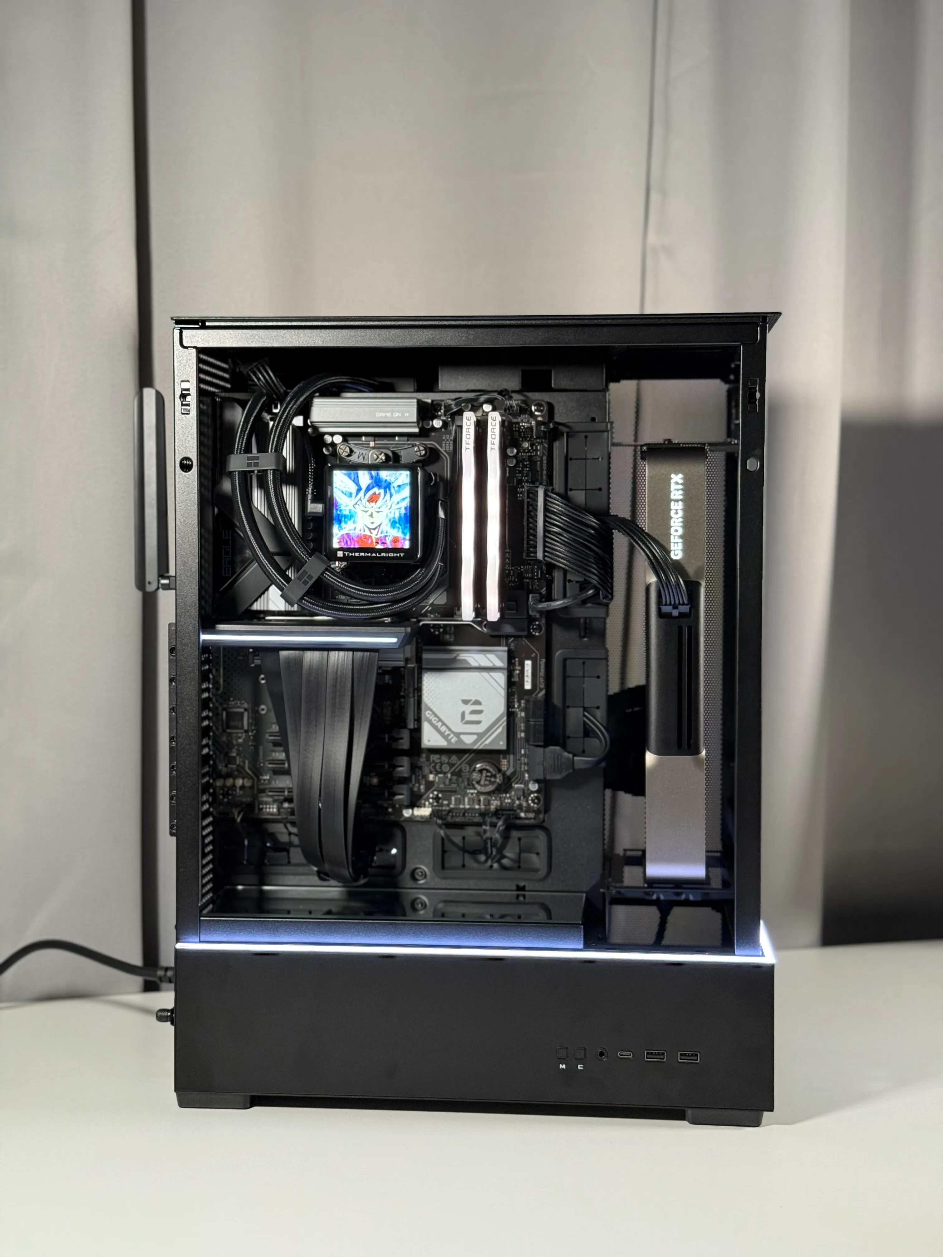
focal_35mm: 48
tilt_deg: -2.4
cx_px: 472
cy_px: 628
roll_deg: -1.0
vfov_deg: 39.7
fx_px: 1743
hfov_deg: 30.3
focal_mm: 6.76
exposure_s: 1/48
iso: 250
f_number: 1.78
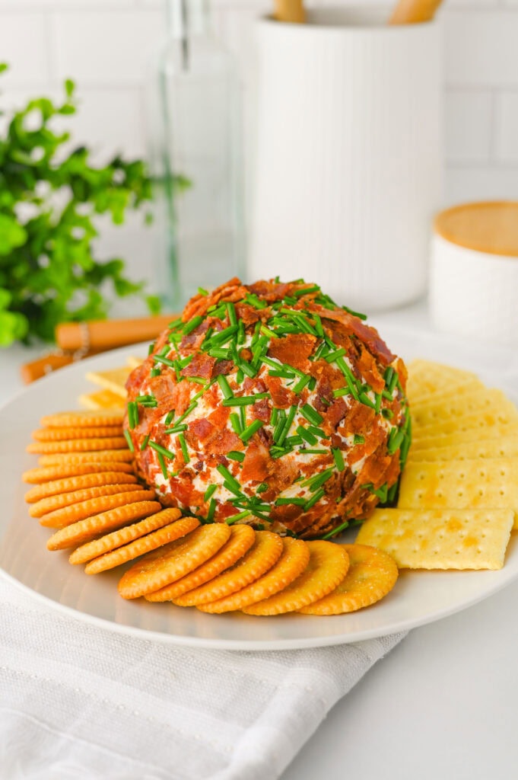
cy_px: 390
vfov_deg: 39.6
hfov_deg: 26.9
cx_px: 259
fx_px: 1081
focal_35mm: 50
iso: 125
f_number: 5
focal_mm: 50
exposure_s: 1/80
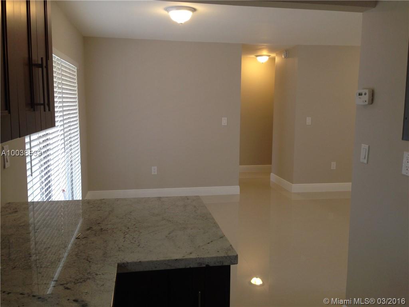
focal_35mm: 33
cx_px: 204
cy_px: 154
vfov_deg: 42.9
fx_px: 390
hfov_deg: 55.4
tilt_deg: -7.4
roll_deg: -1.3
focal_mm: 4.12
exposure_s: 1/60
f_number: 2.4
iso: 64
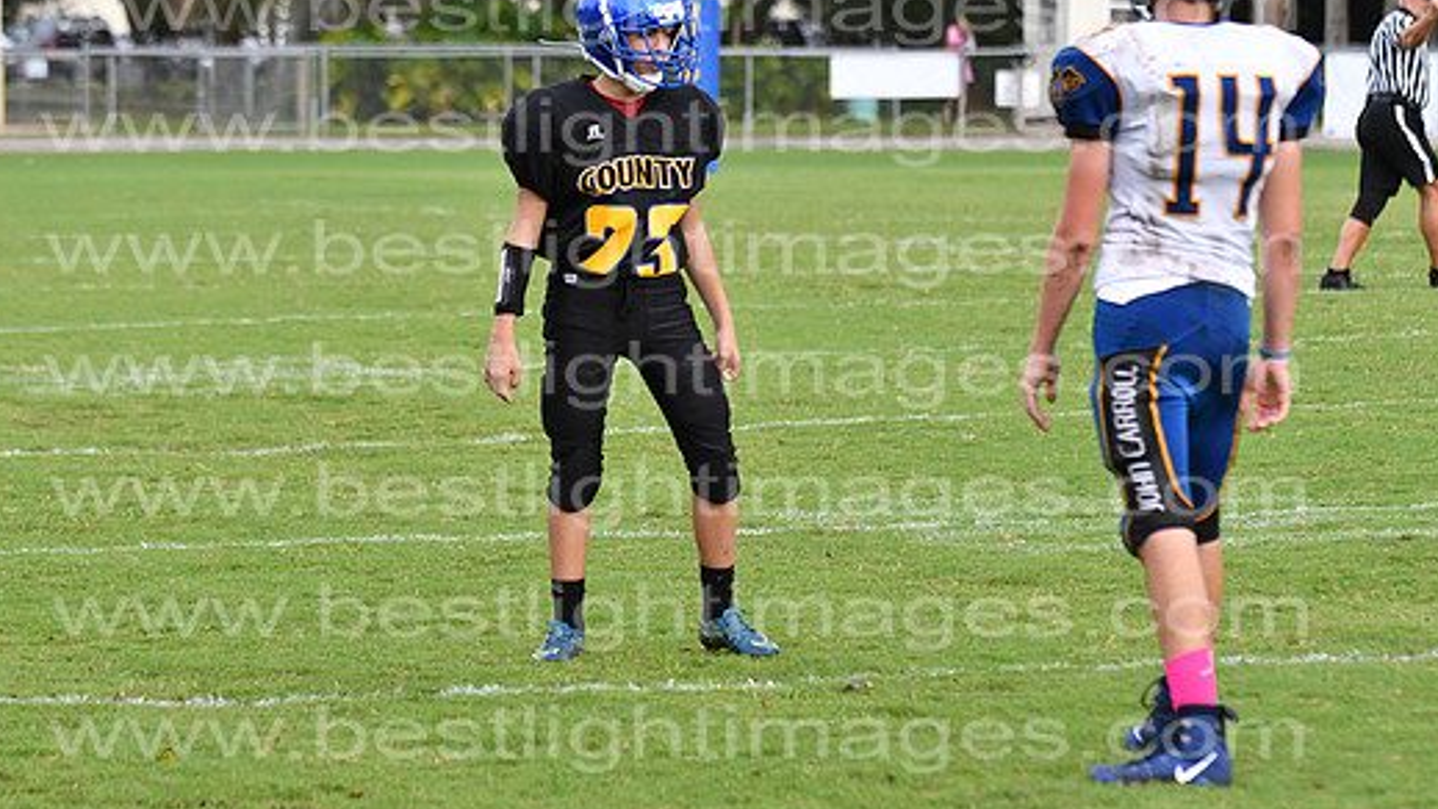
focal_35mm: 246
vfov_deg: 4.9
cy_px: 314
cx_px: 679
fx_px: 9380
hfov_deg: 8.8
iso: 800
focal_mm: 140
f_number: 3.5
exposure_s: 1/3200
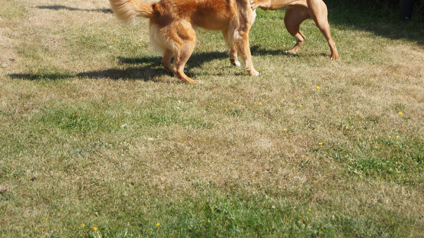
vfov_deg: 10.6
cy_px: 54
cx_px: 236
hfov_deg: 18.8
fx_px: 1278
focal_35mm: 114
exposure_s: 1/2000
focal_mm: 55
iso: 500
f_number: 5.6
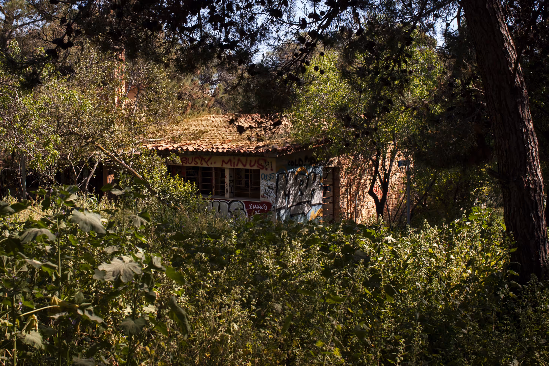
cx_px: 237
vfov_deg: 26.4
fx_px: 777
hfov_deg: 38.8
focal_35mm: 51
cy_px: 144
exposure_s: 1/320
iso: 200
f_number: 8
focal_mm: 35
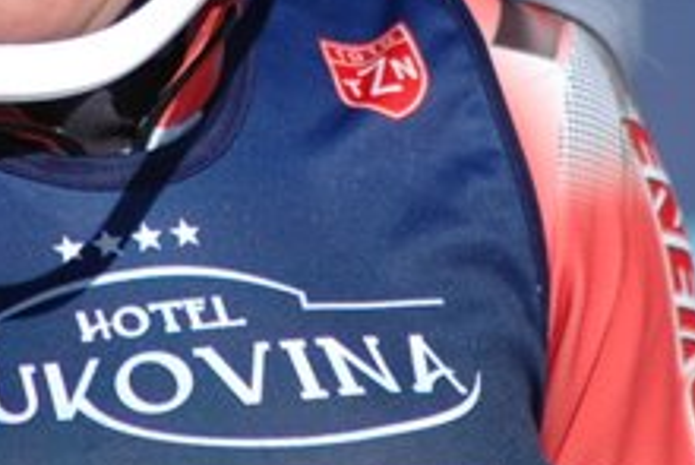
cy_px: -109
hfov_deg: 1.6
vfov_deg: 1.1
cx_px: 284
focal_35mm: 1308
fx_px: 25267
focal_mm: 300
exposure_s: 1/2000
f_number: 5.6
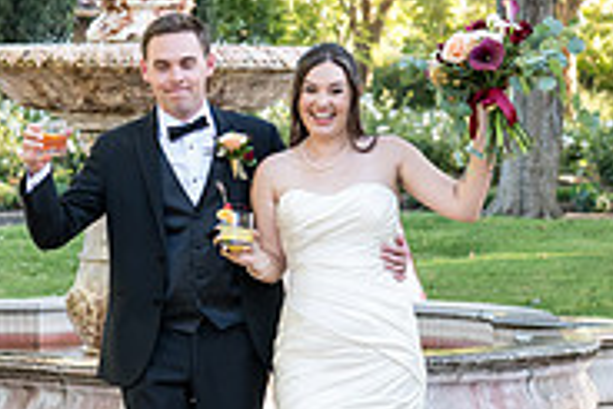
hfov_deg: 11.4
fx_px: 3067
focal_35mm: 180
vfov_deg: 7.6
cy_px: 185
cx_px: 127
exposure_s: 1/400
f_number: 4
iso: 1250
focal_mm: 57
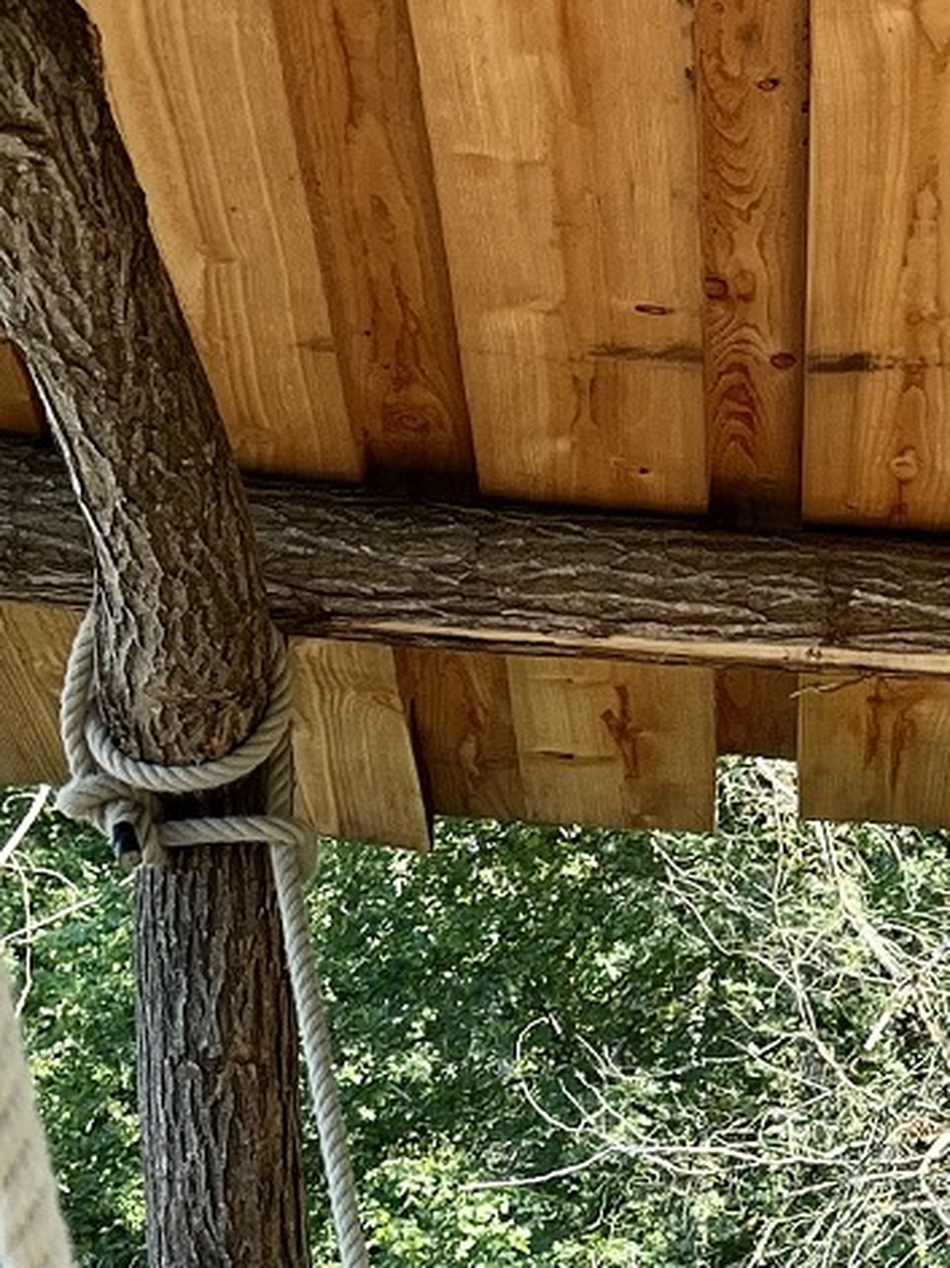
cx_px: 1257
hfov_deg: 13.8
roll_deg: -0.4
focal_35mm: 103
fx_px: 3771
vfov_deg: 18.2
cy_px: 1494
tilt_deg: -6.9
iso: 50
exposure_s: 1/401
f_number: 1.6
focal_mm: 5.1
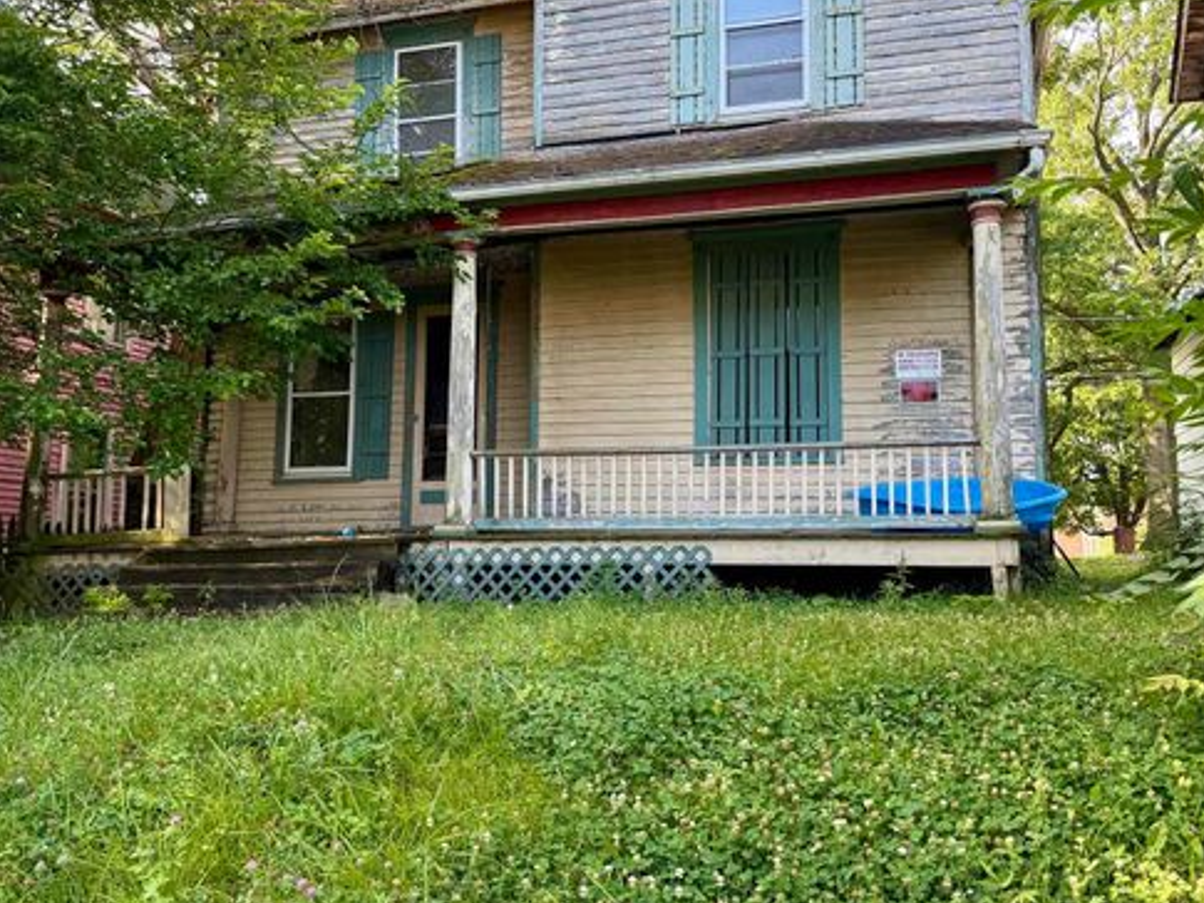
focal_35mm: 33
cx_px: 618
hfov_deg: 55.3
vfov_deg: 42.9
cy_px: 396
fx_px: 1148
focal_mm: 6.76
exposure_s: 1/547
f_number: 1.78
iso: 100
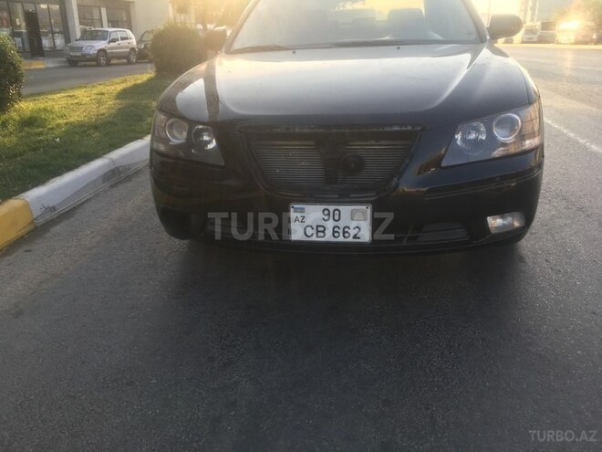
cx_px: 301
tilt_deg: -21.5
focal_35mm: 29
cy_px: 226
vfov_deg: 48.2
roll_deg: +0.3
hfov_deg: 61.7
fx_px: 504
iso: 25
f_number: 2.2
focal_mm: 4.15
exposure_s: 1/190
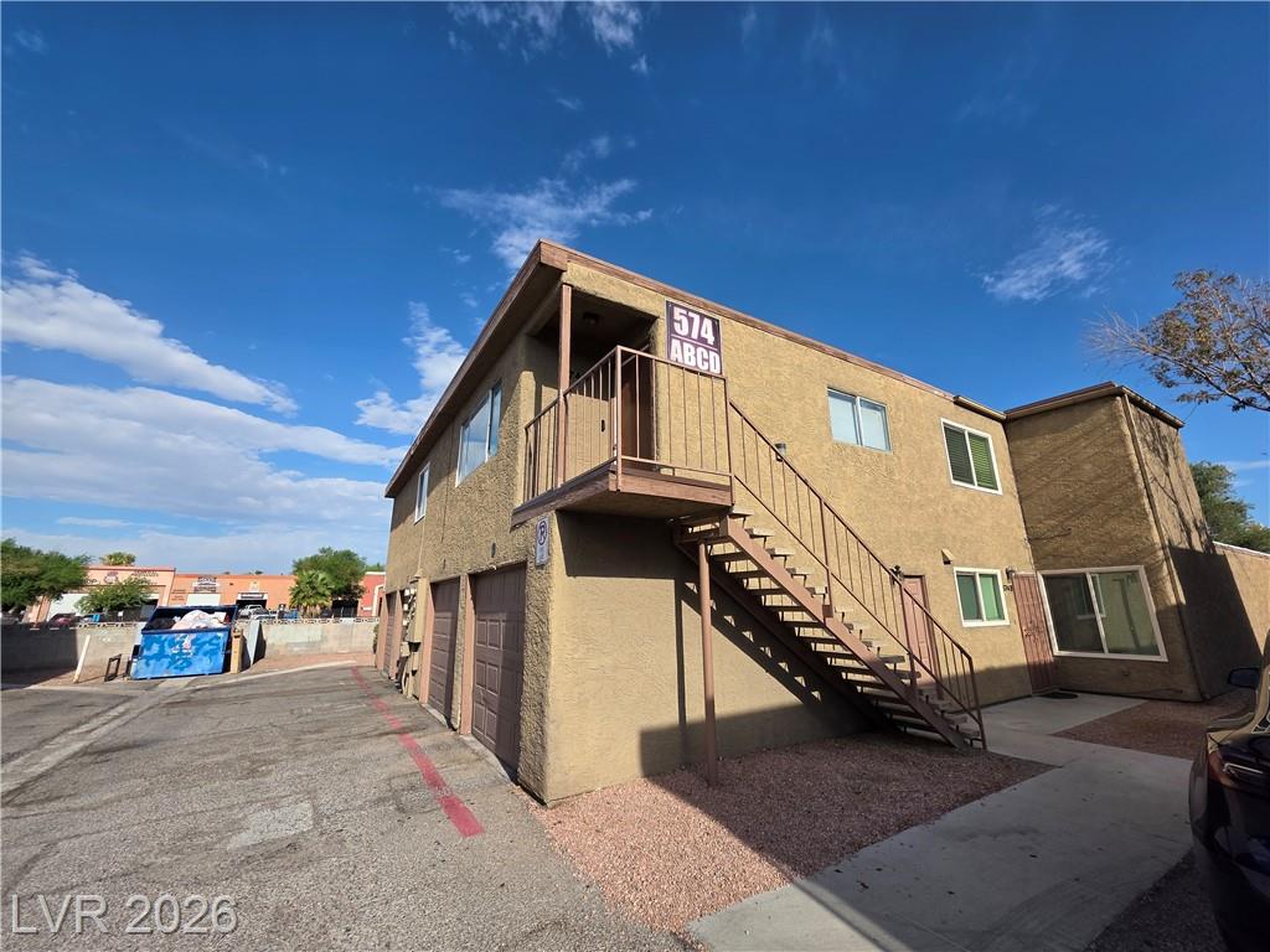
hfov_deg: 106.2
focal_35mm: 13
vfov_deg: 89.9
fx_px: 477
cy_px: 476
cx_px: 635
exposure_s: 1/2252
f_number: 1.9
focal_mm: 2.2
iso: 40
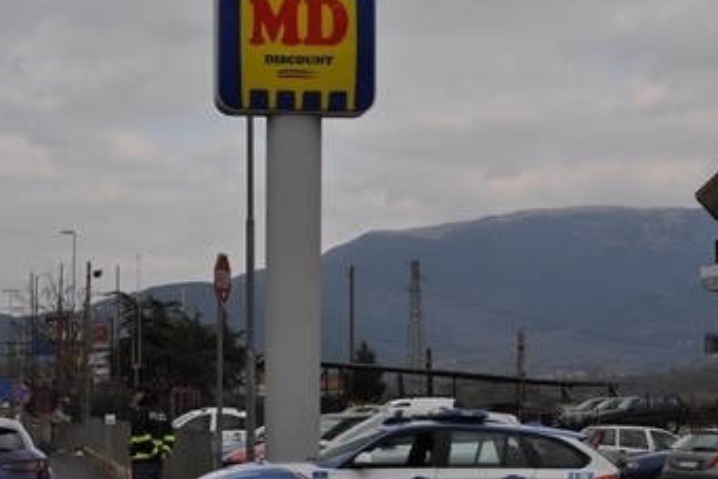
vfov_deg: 17.9
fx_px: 1516
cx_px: 188
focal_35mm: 76
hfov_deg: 26.3
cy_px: 291
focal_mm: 30
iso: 200
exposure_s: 1/400
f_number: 10
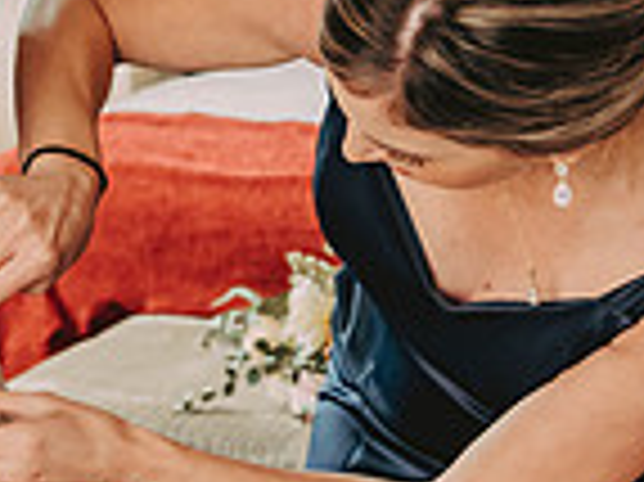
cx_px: 203
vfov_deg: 9.5
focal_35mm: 156
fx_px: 2900
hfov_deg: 12.7
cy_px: 187
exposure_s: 1/100
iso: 800
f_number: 3.5
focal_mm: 40
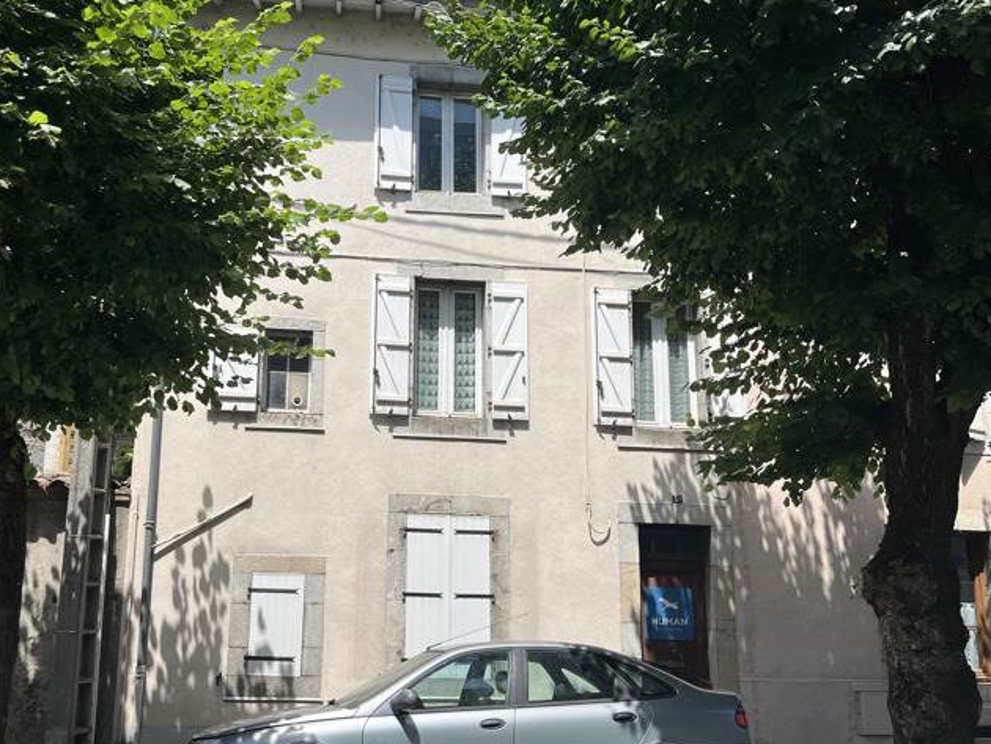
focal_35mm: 33
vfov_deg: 43.0
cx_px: 368
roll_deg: -0.1
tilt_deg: +12.3
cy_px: 392
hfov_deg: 54.7
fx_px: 945
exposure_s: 1/3876
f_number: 1.6
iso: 50
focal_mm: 5.1
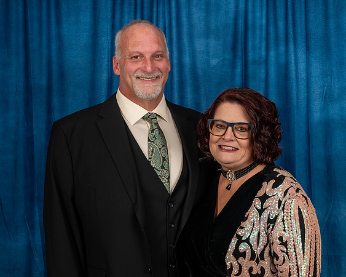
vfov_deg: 24.8
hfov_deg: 30.7
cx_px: 210
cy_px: 139
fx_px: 628
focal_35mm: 61
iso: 500
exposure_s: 1/200
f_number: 7.1
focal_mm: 35
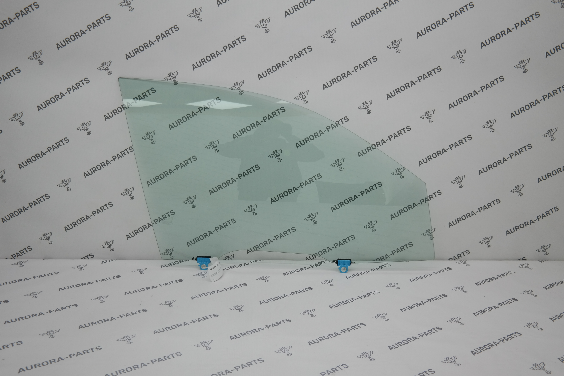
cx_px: 282
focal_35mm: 33
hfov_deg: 57.2
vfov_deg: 40.0
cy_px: 188
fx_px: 517
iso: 100
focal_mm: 22
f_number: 4
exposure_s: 1/80
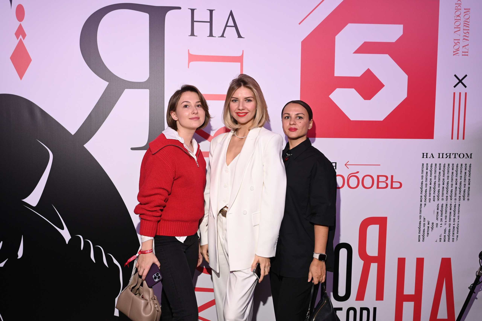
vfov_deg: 36.9
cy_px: 160
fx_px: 482
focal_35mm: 36
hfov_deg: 53.1
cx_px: 241
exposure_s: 1/125
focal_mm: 36
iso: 640
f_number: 5
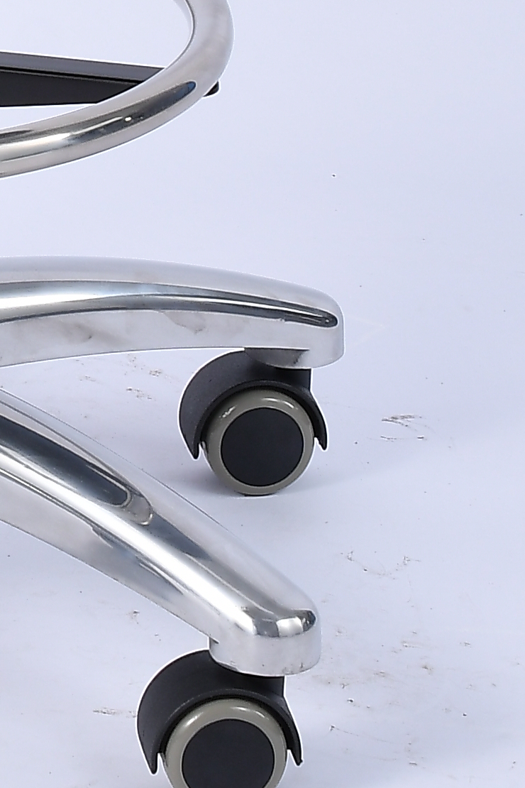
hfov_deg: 4.5
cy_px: -640
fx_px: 6584
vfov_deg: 6.7
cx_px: -284
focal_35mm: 301
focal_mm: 40
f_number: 9
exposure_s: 1/125
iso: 125
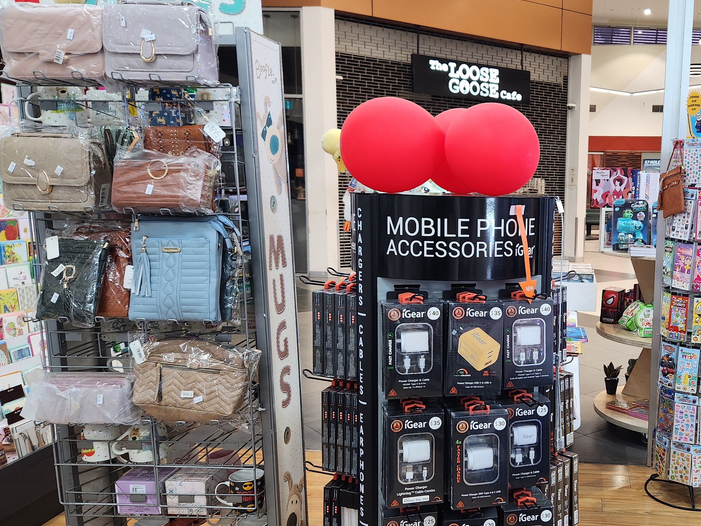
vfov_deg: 40.7
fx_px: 709
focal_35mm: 35
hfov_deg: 50.5
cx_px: 523
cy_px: 283
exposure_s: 1/100
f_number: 1.8
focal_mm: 5.4
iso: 250
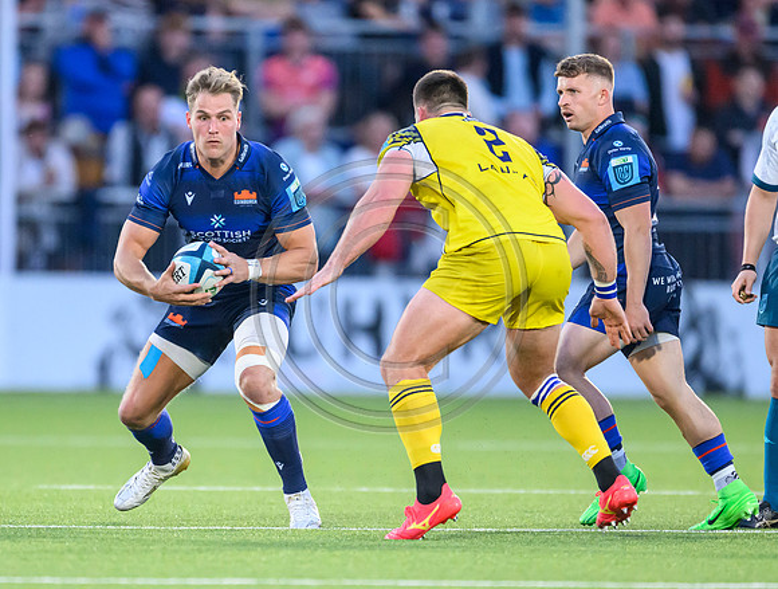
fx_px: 19701
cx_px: 316
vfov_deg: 1.7
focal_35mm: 874
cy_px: 355
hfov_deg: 2.3
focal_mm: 560
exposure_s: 1/1000
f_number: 4
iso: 6400
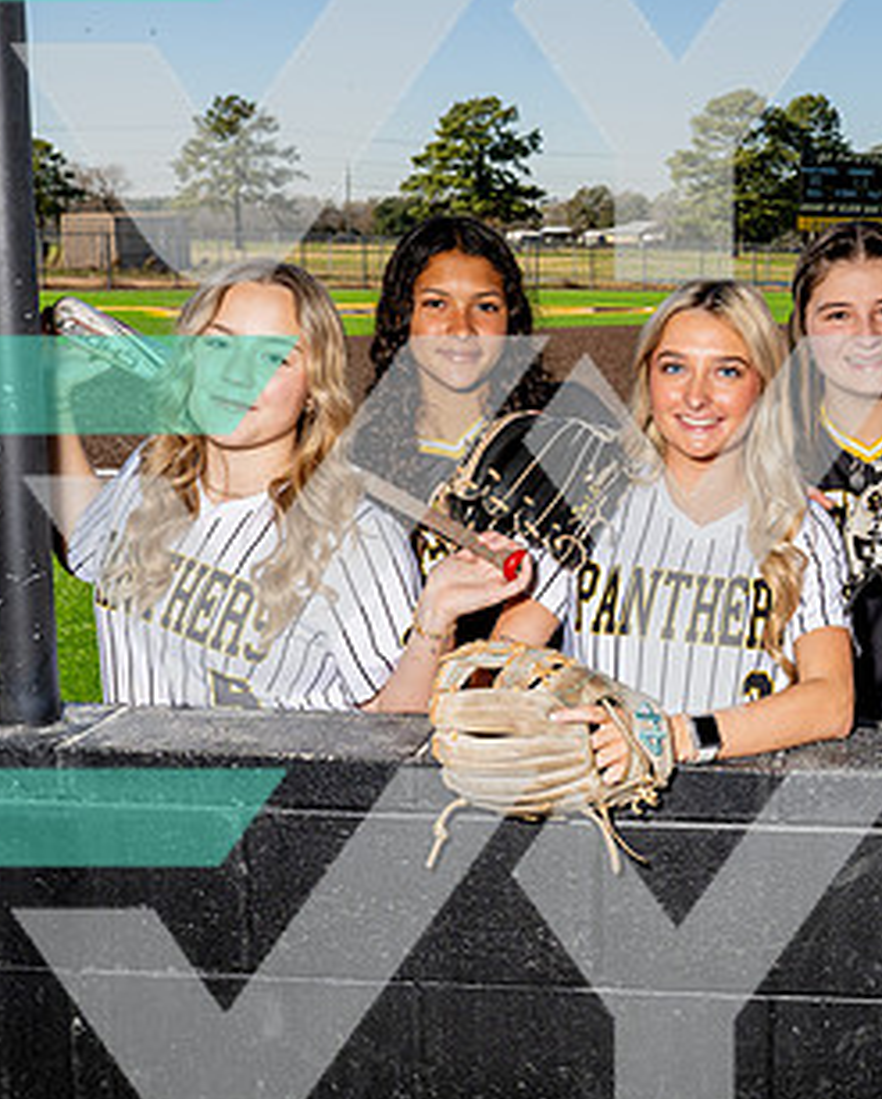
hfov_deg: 27.4
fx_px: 1727
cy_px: 526
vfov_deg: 35.3
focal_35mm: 53
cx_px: 836
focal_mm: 30
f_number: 8
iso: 100
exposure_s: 1/250
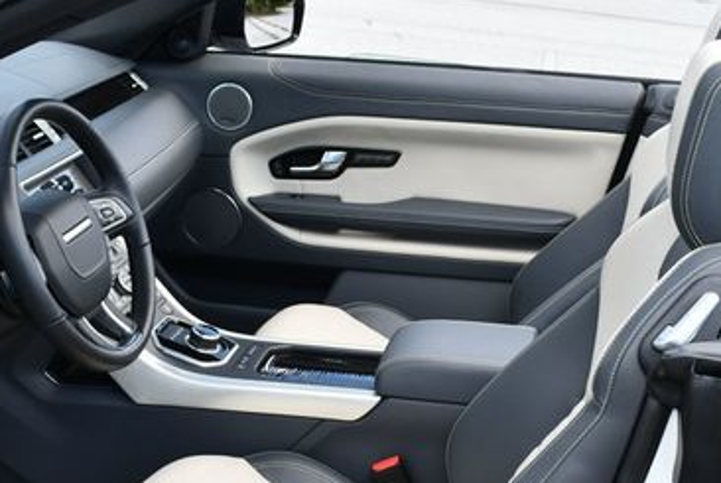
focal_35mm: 63
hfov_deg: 31.7
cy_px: 418
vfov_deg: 21.2
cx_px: 268
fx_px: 1263
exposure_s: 1/250
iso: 250
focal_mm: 18
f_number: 5.6
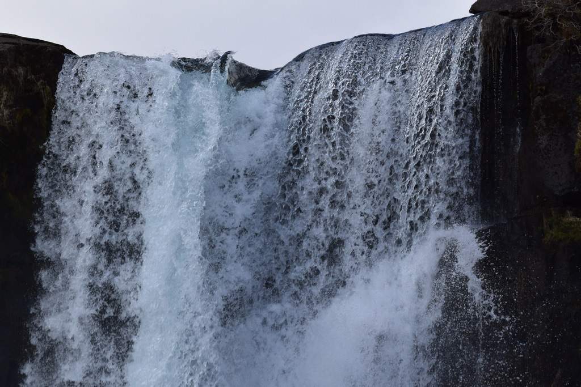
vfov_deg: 9.0
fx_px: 2469
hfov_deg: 13.4
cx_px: 290
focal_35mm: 153
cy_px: 194
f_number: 10
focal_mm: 102
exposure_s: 1/400
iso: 200
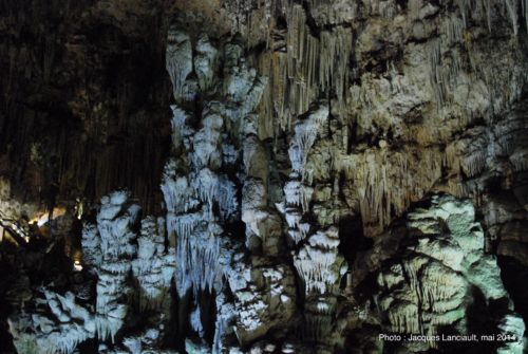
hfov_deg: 53.1
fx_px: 529
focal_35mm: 36
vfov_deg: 37.0
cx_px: 264
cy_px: 177
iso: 2500
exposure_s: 1/4
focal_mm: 24
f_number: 3.8
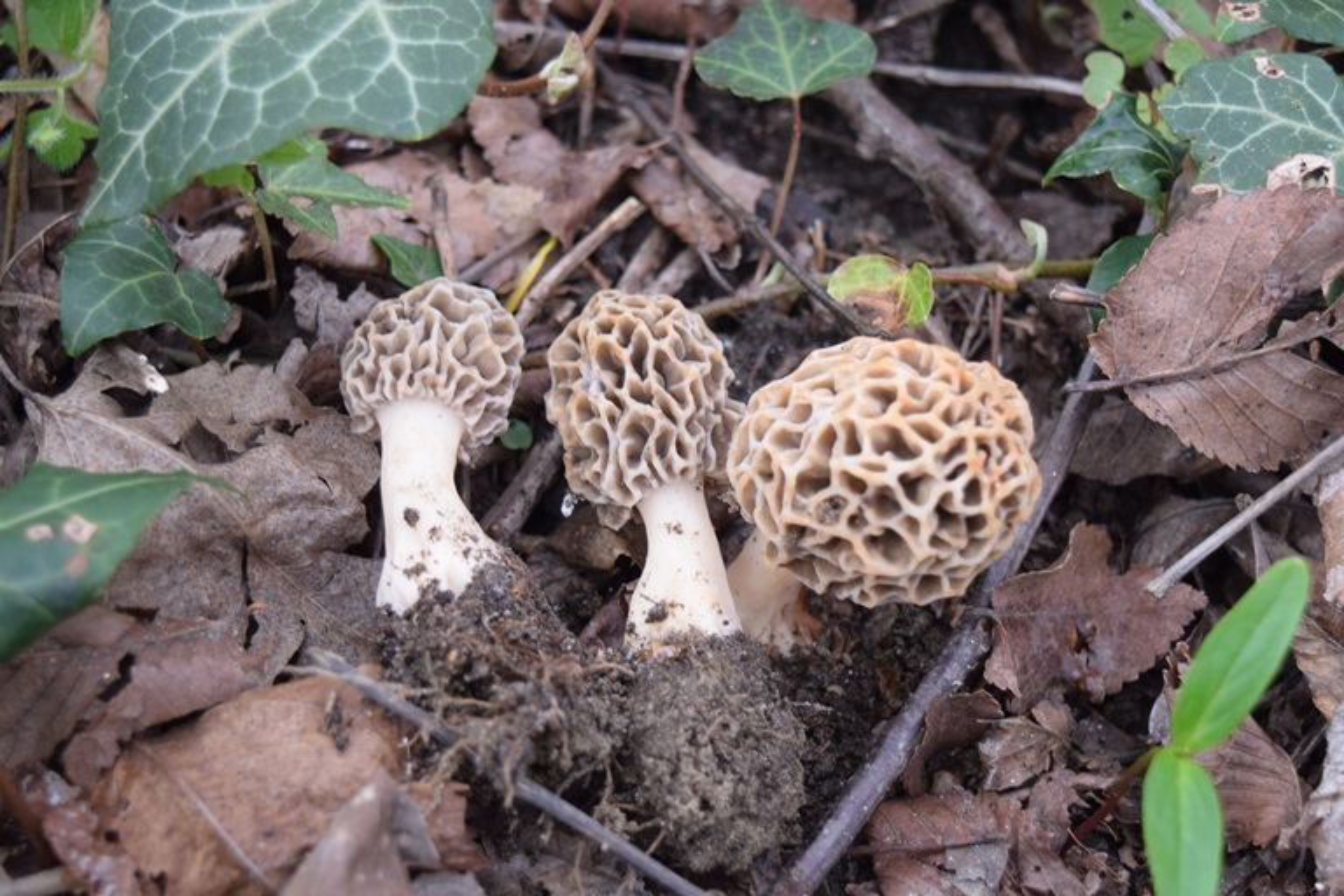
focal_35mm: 45
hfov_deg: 43.6
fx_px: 1680
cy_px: 448
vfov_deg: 29.9
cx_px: 672
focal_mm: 30
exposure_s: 1/125
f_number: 5.6
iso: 400
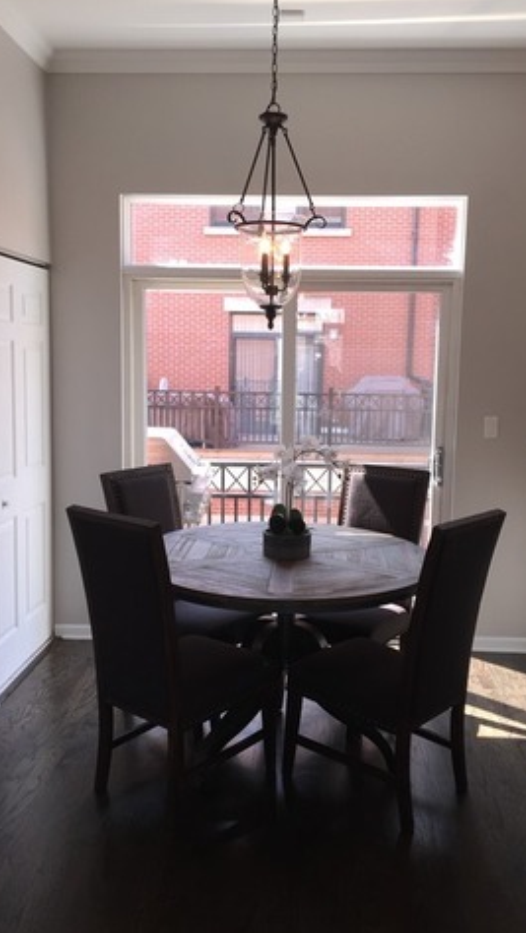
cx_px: 278
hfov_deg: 36.7
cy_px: 466
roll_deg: -0.9
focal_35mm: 32
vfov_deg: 61.0
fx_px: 793
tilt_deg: -8.2
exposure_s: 1/100
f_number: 2.2
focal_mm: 4.15
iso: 40
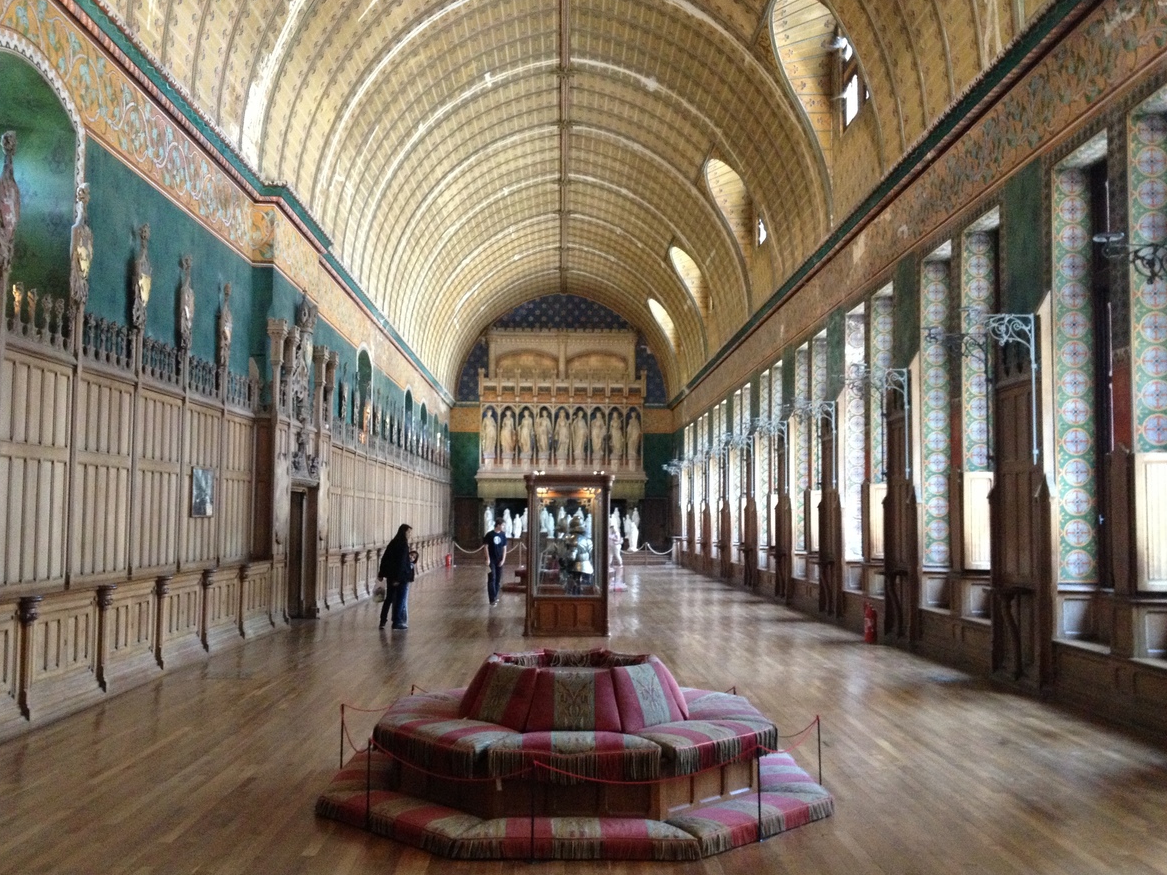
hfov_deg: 51.4
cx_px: 569
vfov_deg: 39.6
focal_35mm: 36
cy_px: 446
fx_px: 1214
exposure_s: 1/20
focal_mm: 4.28
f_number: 2.4
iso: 400
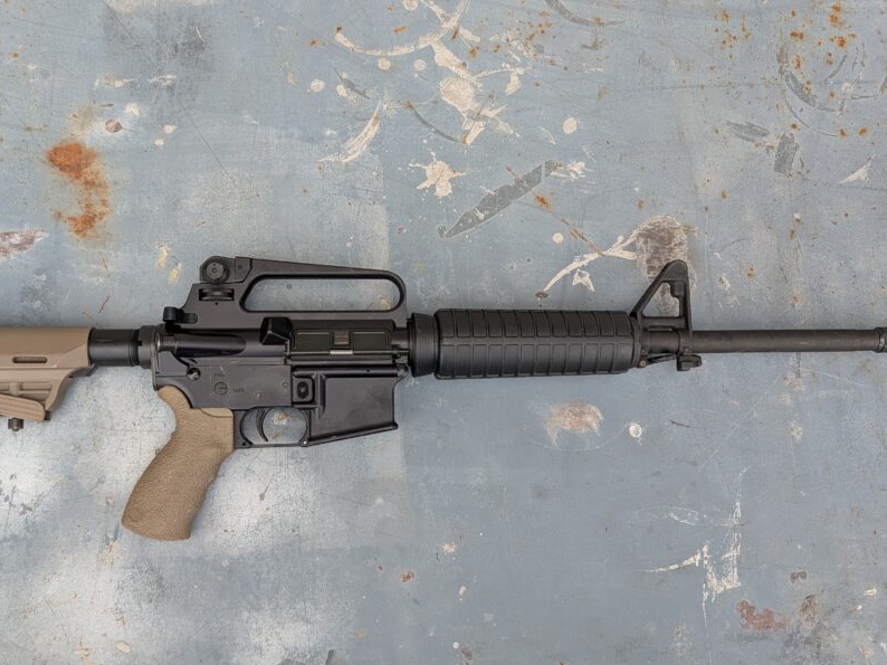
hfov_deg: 58.1
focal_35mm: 31
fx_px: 794
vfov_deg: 45.3
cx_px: 382
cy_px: 377
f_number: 1.68
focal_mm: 6.9
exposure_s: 1/339
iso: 30
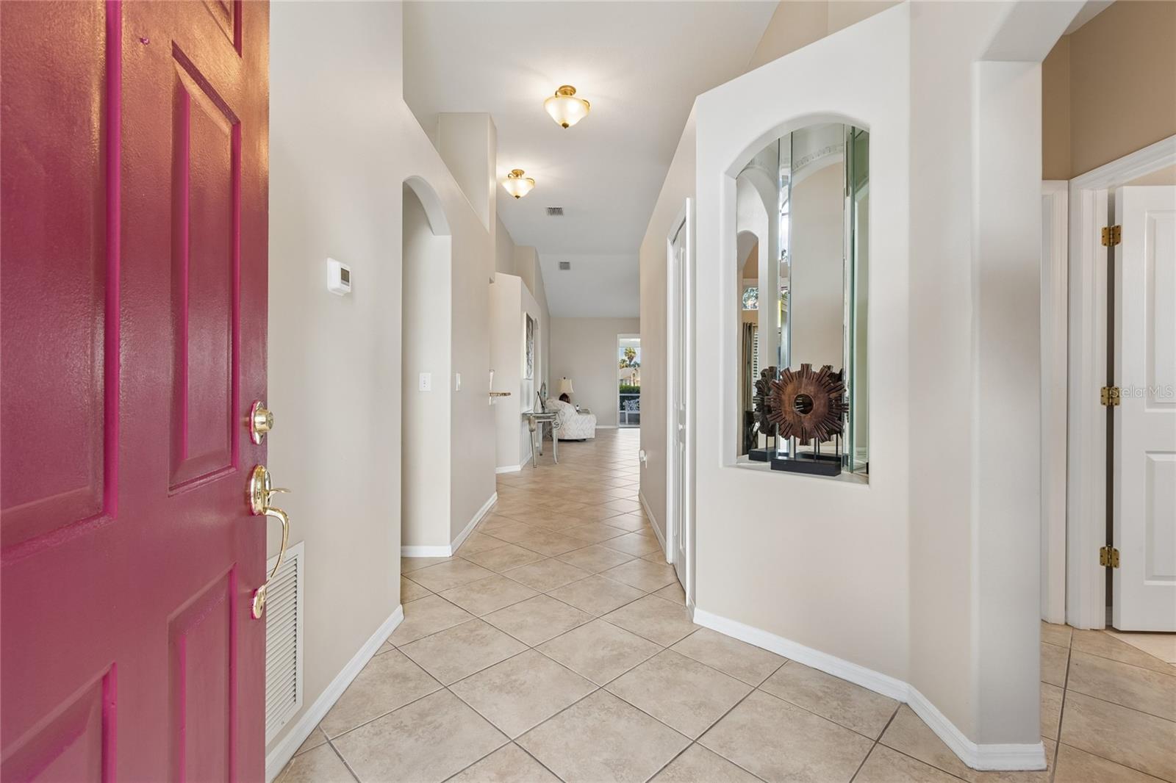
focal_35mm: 15
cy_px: 392
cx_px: 588
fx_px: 490
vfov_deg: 77.3
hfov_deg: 100.4
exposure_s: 1/15
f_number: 7.1
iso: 100
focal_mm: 10
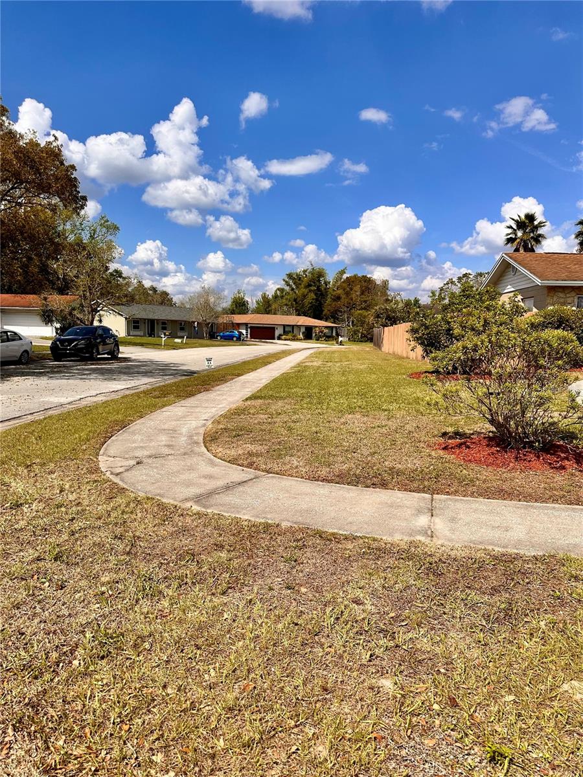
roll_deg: -1.6
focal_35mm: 24
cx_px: 292
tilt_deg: -5.5
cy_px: 388
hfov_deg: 56.8
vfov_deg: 71.6
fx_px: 539
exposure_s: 1/6623
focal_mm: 6.86
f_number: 1.78
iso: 80
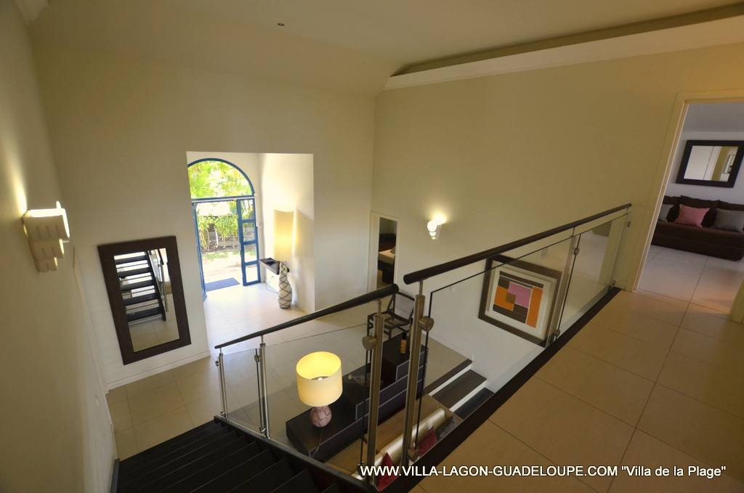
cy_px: 246
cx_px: 372
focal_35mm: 15
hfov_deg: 100.5
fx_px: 309
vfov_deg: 77.1
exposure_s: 1/80
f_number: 4.5
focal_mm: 10
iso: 400
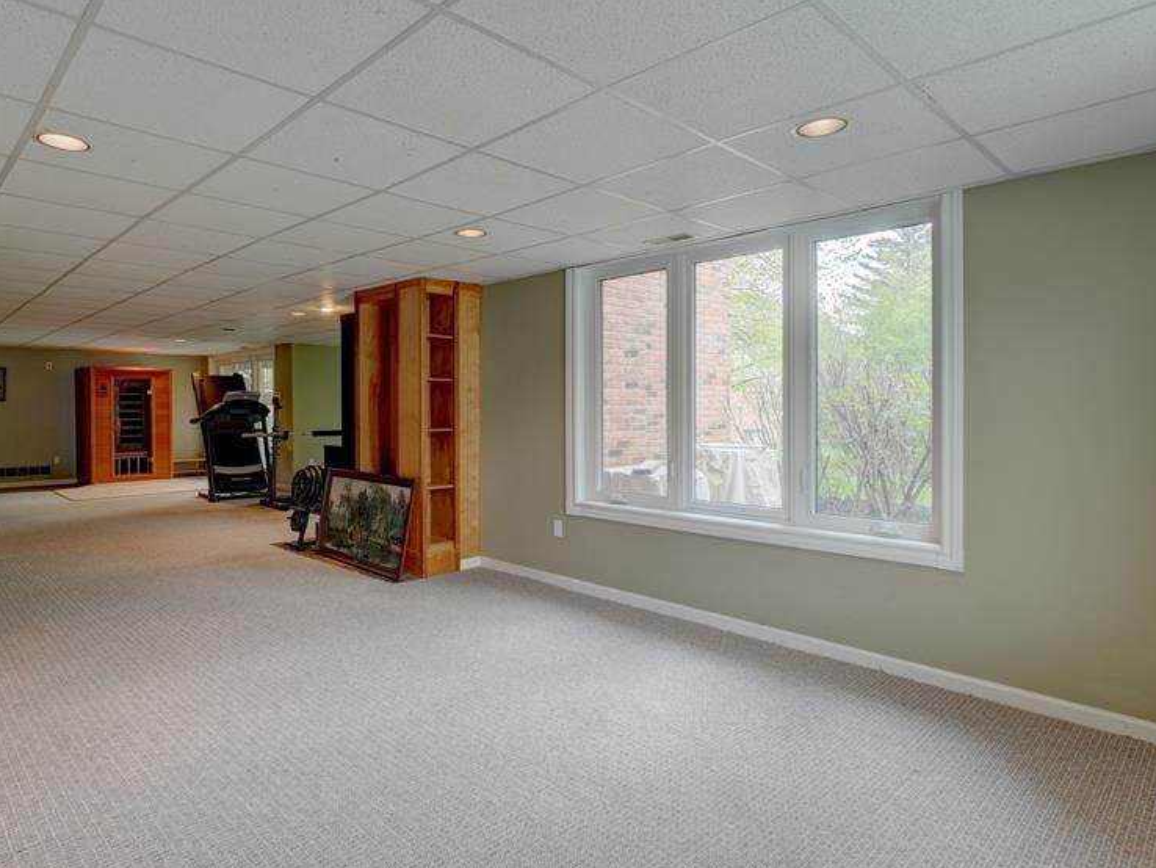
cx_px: 495
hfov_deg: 81.2
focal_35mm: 20
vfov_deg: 66.0
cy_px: 418
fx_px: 668
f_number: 8
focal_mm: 10
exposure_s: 1/15
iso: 400
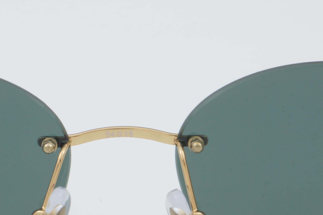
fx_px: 1823
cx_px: 126
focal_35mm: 203
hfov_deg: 10.1
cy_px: 179
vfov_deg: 6.7
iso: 100
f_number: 32
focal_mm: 55
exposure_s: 1/3
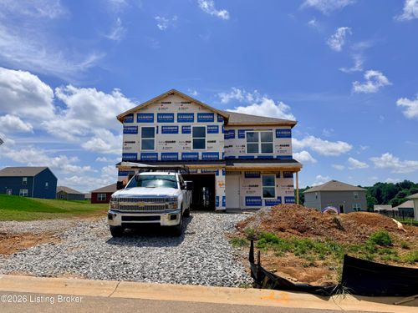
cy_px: 156
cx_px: 209
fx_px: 290
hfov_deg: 71.6
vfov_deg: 56.8
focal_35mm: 24
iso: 80
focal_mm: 6.76
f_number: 1.8
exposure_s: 1/10000
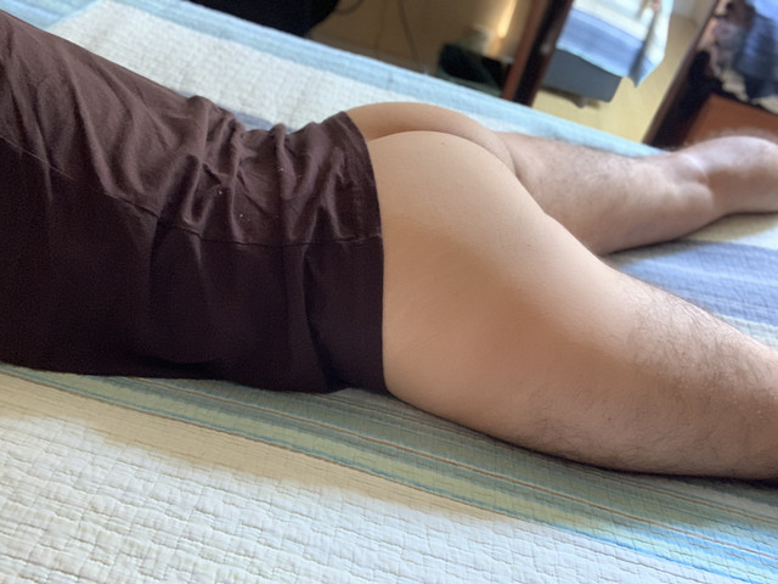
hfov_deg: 56.8
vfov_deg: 44.2
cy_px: 292
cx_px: 389
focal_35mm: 32
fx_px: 719
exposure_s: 1/30
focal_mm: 2.87
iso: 400
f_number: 2.2
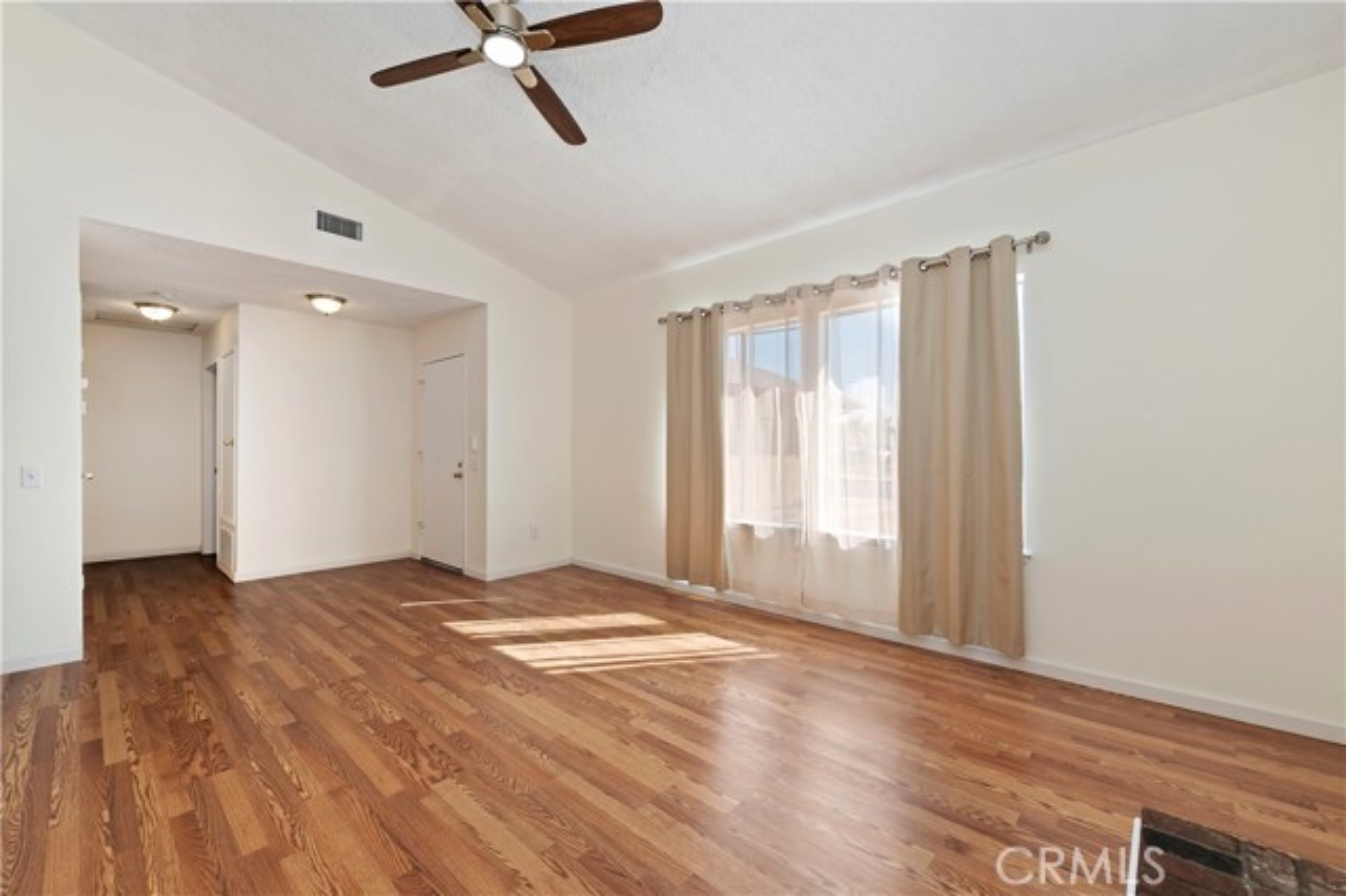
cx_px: 673
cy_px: 448
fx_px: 523
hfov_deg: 104.3
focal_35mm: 14
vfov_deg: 81.1
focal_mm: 14
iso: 500
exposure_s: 1/40
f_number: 10
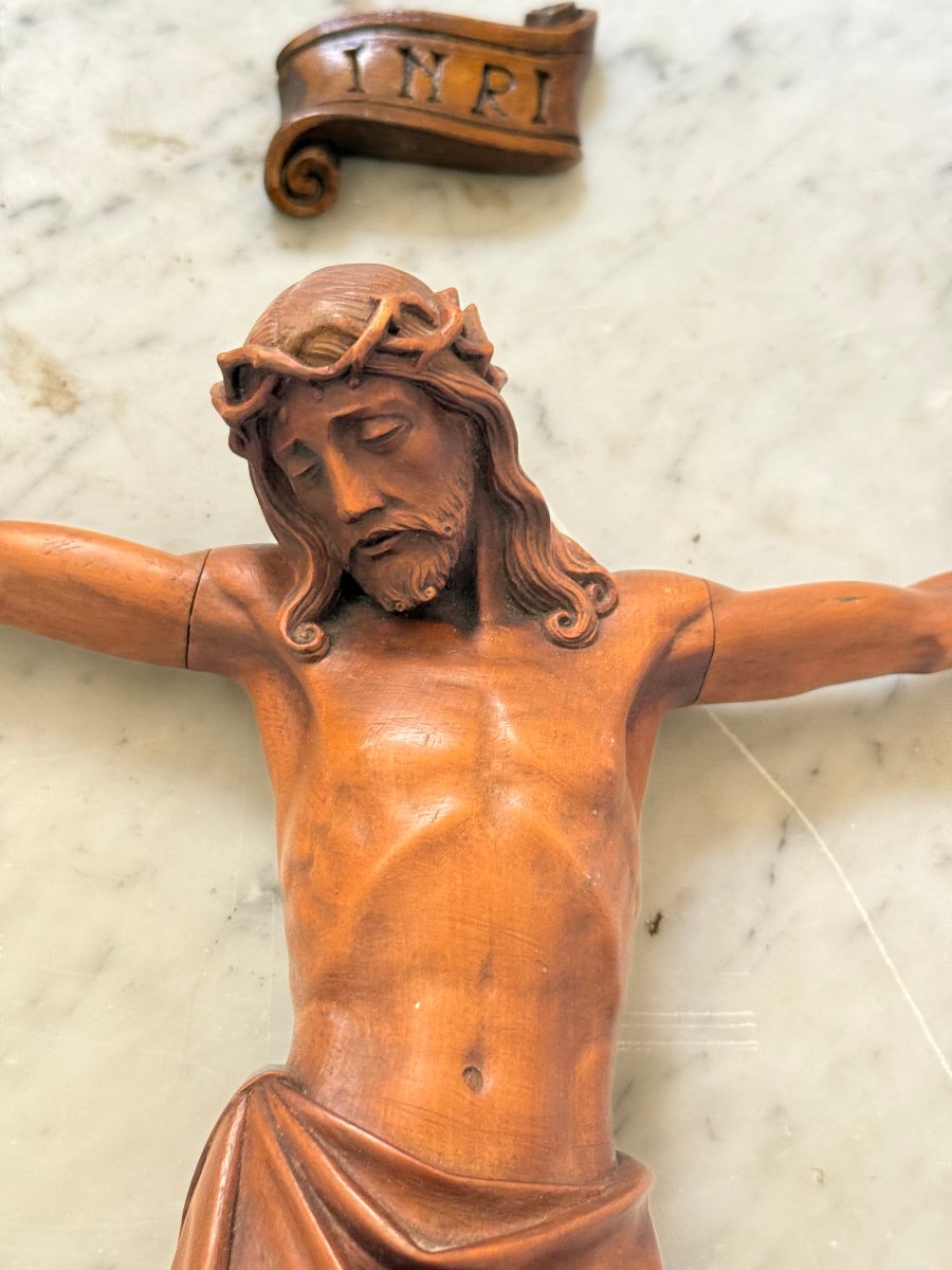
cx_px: 476
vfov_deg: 39.7
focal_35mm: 48
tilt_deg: -63.5
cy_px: 635
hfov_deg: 30.3
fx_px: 1760
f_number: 1.78
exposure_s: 1/40
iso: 250
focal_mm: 6.76
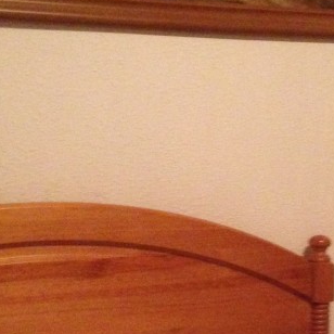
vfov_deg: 17.4
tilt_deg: -9.7
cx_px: 254
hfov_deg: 17.8
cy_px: 348
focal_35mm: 97
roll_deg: -1.2
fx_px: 1059
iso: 500
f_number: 2.4
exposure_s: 1/17
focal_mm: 4.12
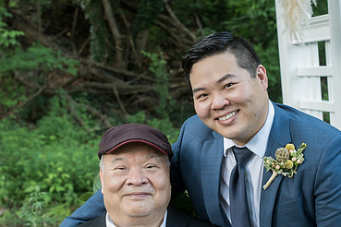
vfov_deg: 16.2
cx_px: 205
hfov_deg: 24.1
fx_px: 796
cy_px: 140
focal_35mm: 84
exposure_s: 1/100
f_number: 5.6
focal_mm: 50
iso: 1250
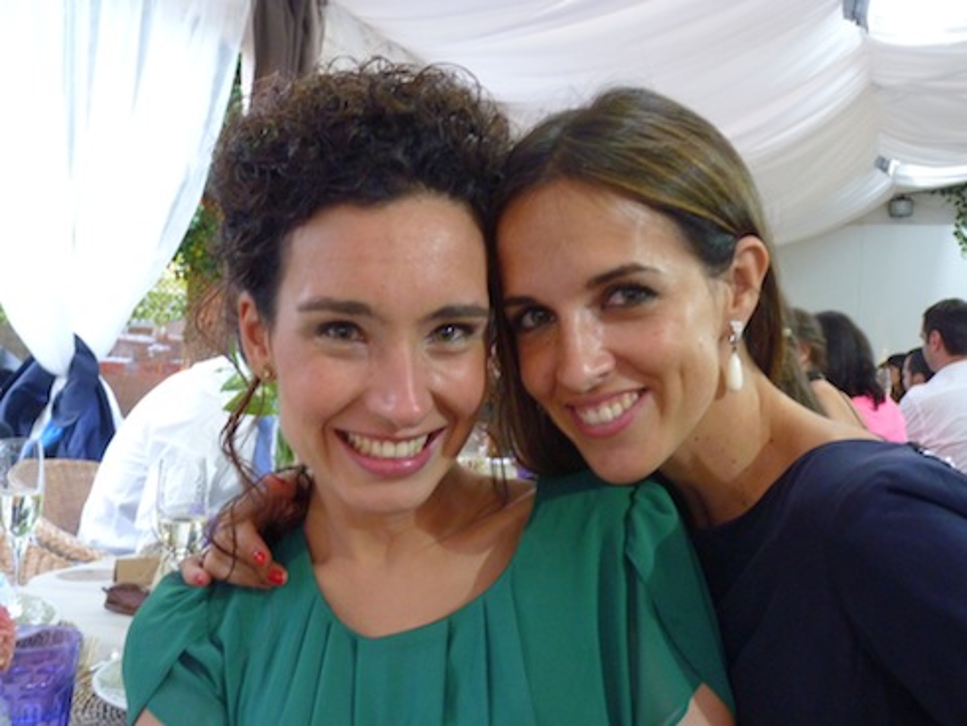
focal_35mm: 44
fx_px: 1230
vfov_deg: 32.9
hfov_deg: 42.9
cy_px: 363
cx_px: 484
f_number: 3
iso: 400
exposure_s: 1/10
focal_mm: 7.8
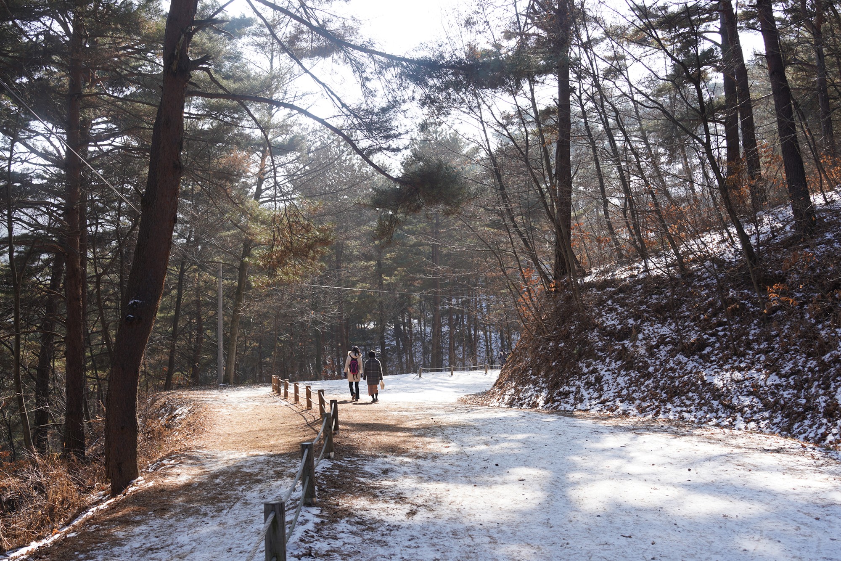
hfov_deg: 51.9
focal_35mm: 37
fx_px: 864
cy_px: 280
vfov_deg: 36.0
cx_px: 420
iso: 100
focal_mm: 37
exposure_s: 1/125
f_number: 6.3
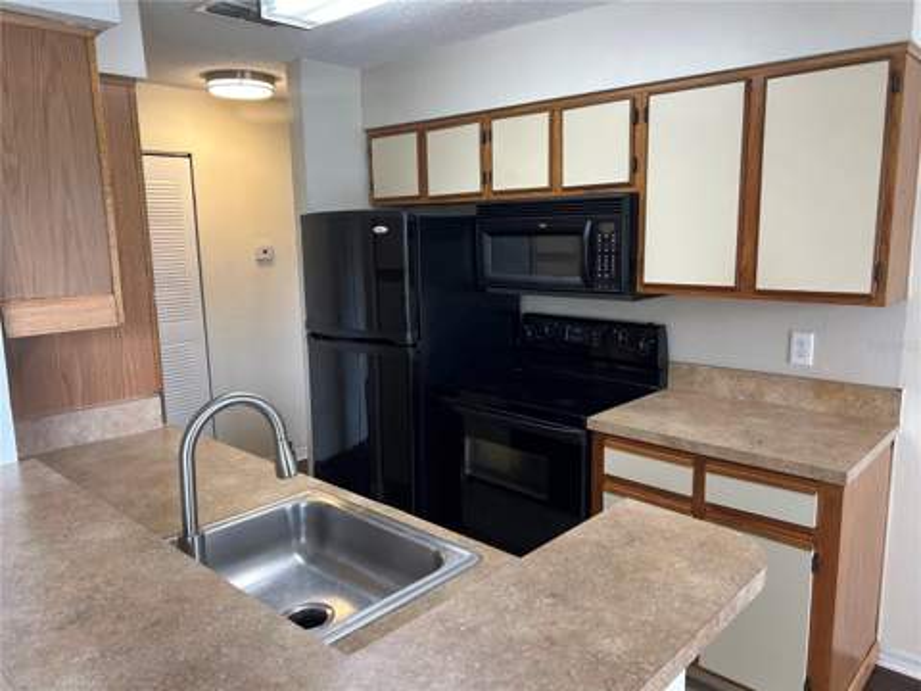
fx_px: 692
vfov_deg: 53.1
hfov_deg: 67.3
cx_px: 460
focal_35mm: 26
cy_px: 346
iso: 100
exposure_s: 1/120
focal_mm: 5.7
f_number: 1.5
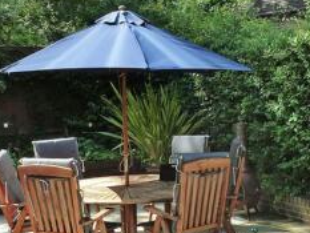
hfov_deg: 31.9
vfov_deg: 24.0
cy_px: 192
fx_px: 538
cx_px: 210
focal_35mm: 60
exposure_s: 1/320
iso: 160
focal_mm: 4.3
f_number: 4
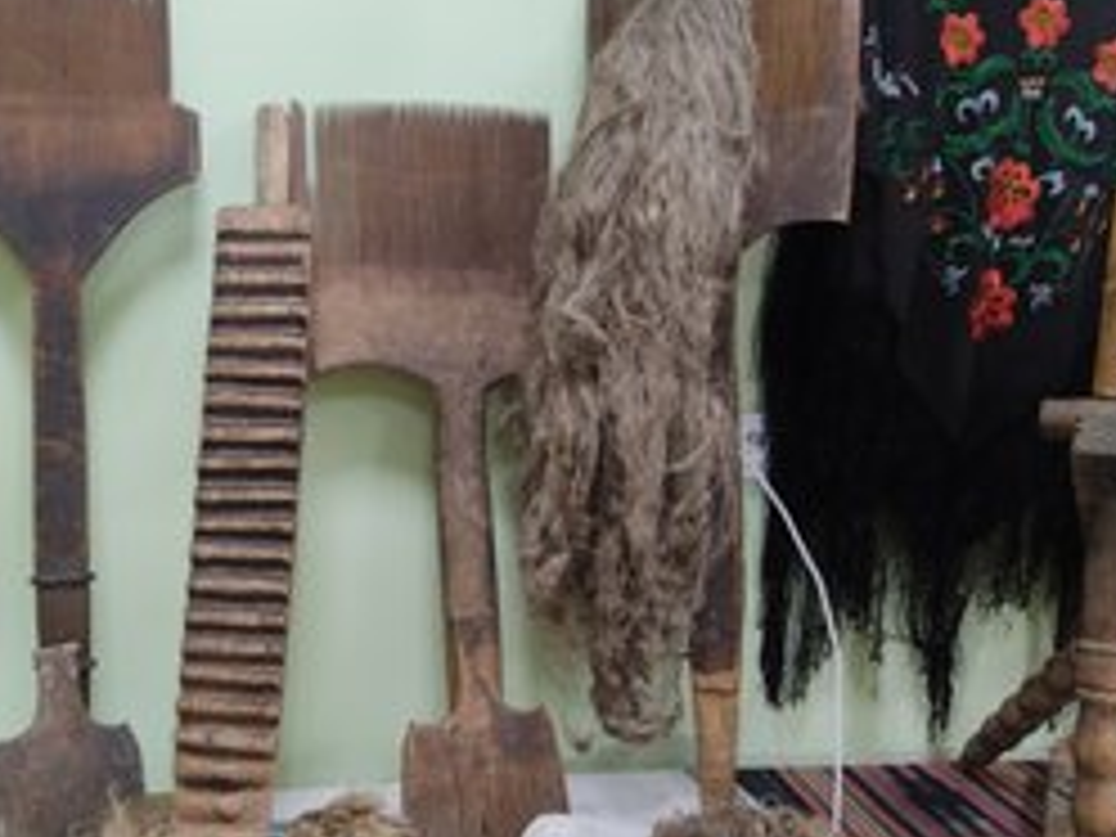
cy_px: 441
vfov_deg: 34.3
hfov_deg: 44.6
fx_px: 1354
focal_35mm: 42
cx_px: 464
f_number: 1.79
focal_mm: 4.74
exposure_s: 1/33
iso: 477
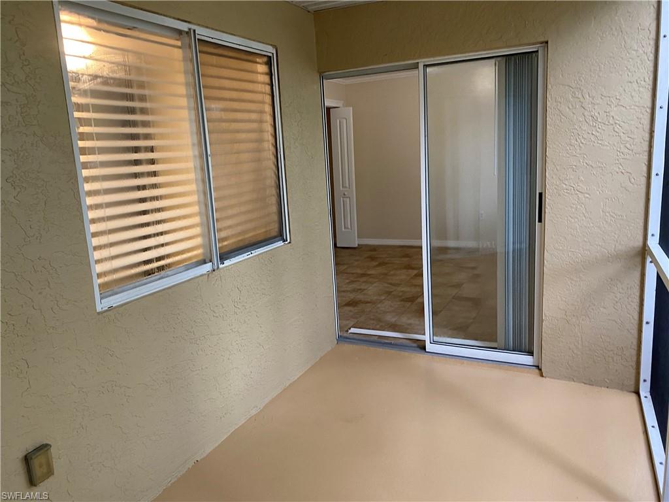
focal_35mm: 26
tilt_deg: -9.1
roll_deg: +2.5
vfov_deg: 53.1
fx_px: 502
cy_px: 251
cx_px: 334
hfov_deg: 67.3
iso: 200
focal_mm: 4.25
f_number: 1.8
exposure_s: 1/60
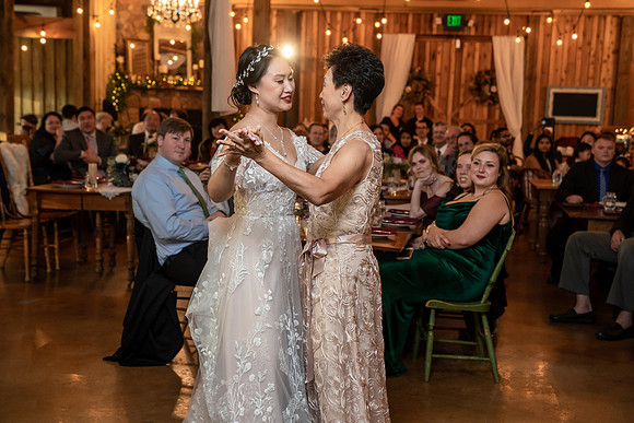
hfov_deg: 37.7
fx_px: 928
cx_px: 335
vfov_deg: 25.7
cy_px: 205
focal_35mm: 53
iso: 2000
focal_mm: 49
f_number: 4
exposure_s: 1/100
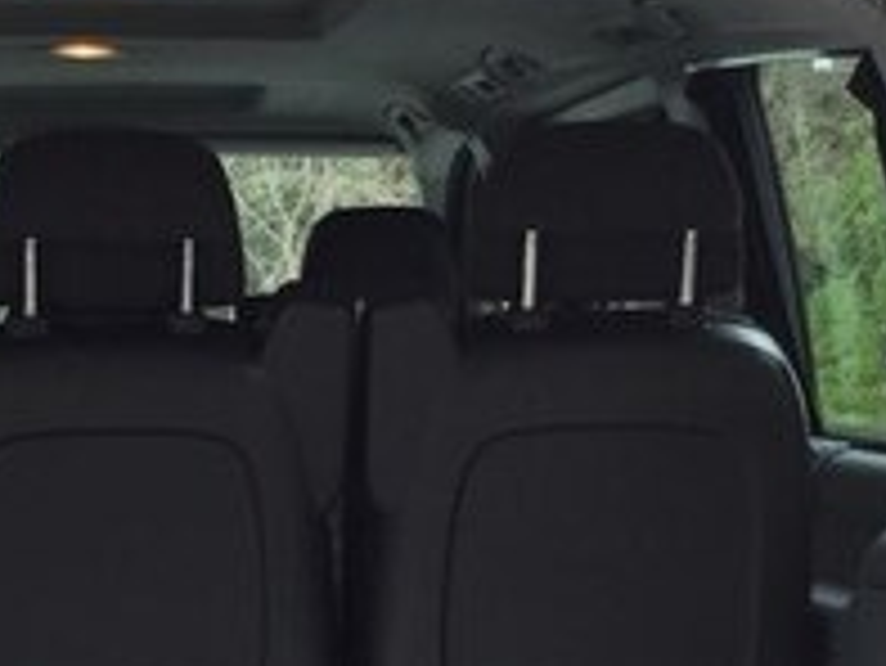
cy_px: 763
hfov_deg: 18.6
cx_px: 94
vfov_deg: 13.9
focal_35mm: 104
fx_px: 2664
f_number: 2.4
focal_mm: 3.3
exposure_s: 1/100
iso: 25
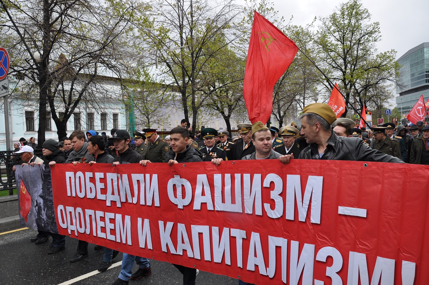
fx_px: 321
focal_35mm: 27
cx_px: 214
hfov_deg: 67.4
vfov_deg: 47.8
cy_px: 142
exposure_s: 1/250
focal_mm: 18
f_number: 8
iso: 200
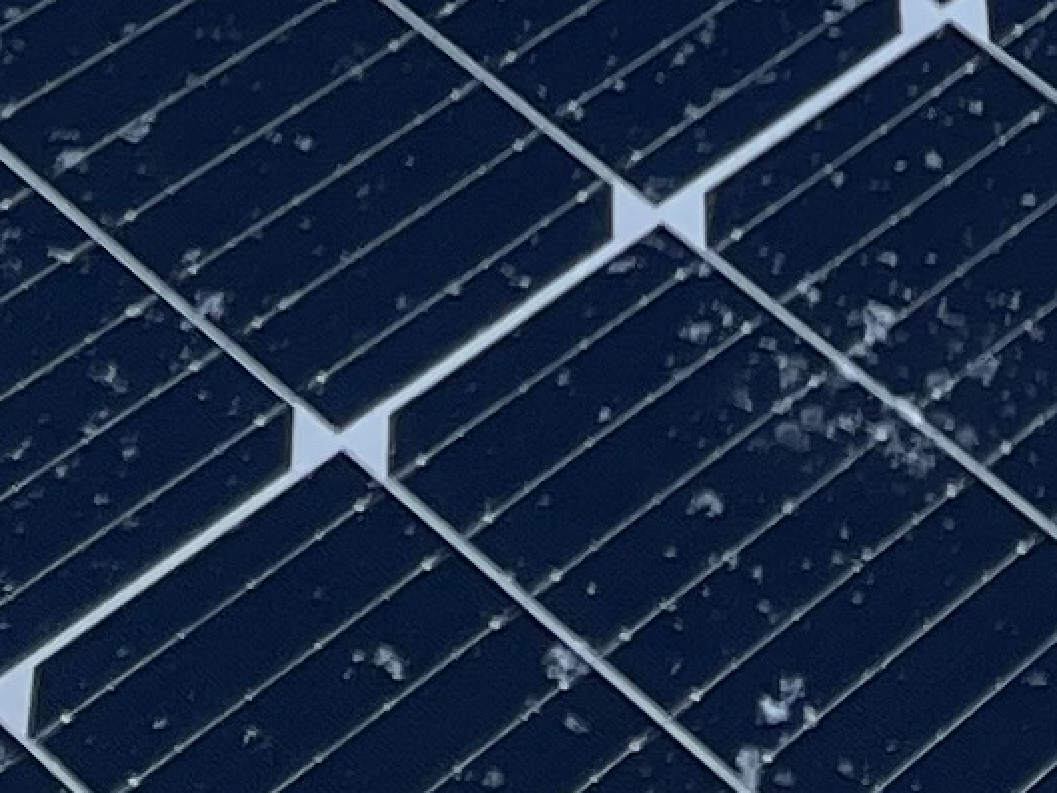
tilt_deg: -15.0
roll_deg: +1.0
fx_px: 6047
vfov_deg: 6.6
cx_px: 1307
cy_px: -1888
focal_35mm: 198
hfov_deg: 9.8
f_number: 1.6
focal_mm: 5.1
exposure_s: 1/2049
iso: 32
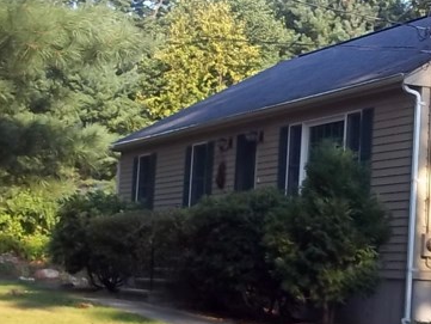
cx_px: 380
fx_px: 1270
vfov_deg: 14.5
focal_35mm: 102
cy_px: 146
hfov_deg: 19.0
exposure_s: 1/250
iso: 100
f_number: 3.1
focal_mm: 6.5
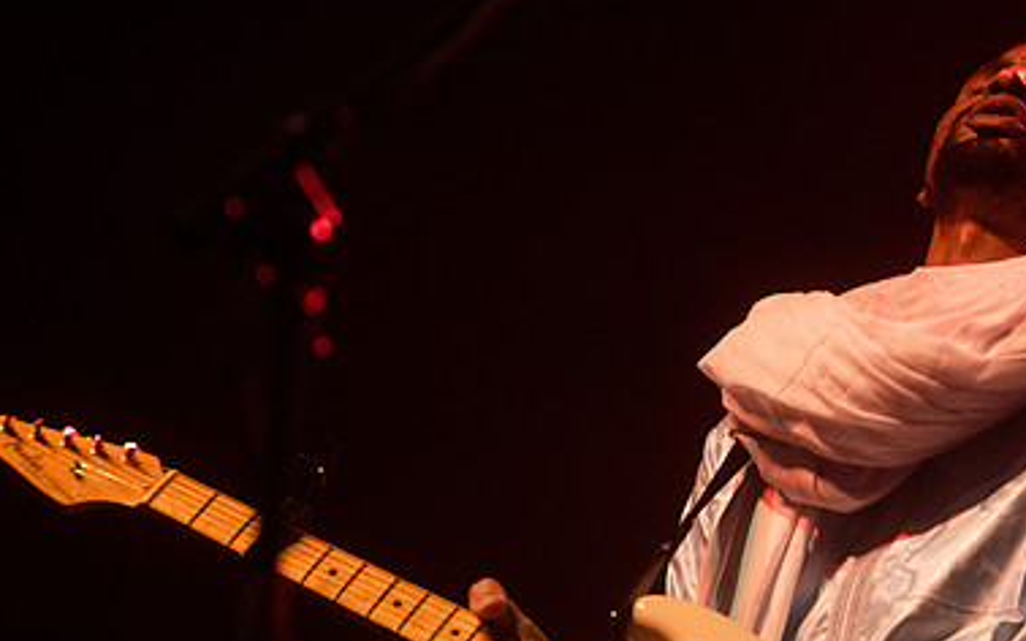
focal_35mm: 136
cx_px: 811
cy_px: 412
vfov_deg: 9.6
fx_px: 3802
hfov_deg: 15.3
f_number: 3.2
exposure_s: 1/200
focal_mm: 80
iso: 2500
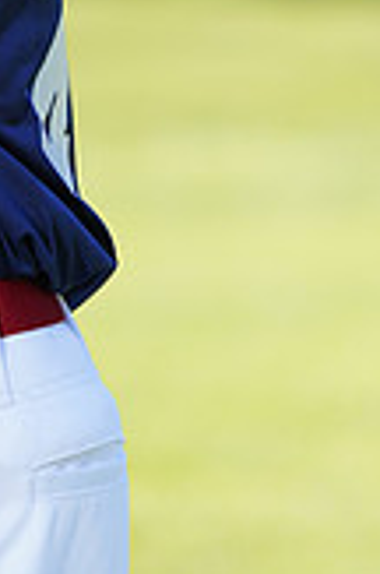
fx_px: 10669
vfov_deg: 3.1
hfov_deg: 2.0
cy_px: -158
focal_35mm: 671
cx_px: -167
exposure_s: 1/250
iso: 100
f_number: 5
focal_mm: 188
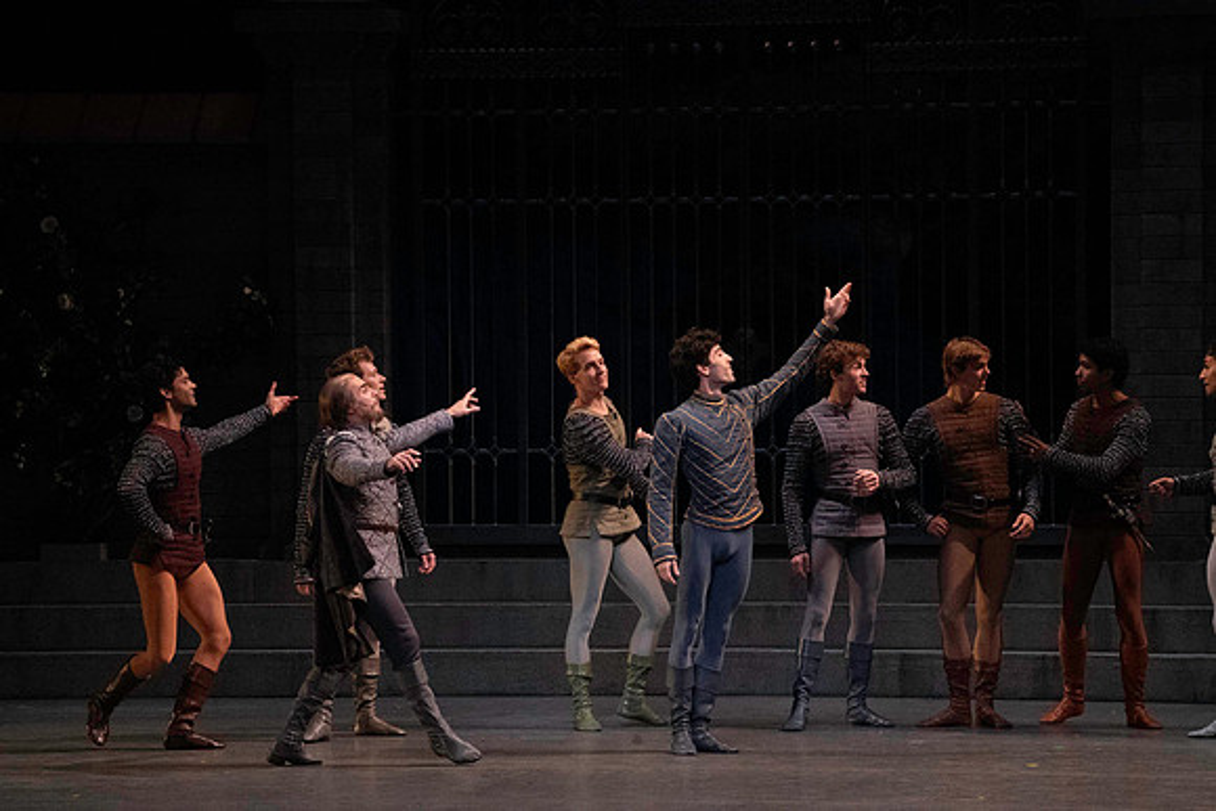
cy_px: 406
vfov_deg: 7.6
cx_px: 608
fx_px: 6115
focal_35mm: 181
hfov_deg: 11.4
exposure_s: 1/400
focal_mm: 181
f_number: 13
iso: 16000
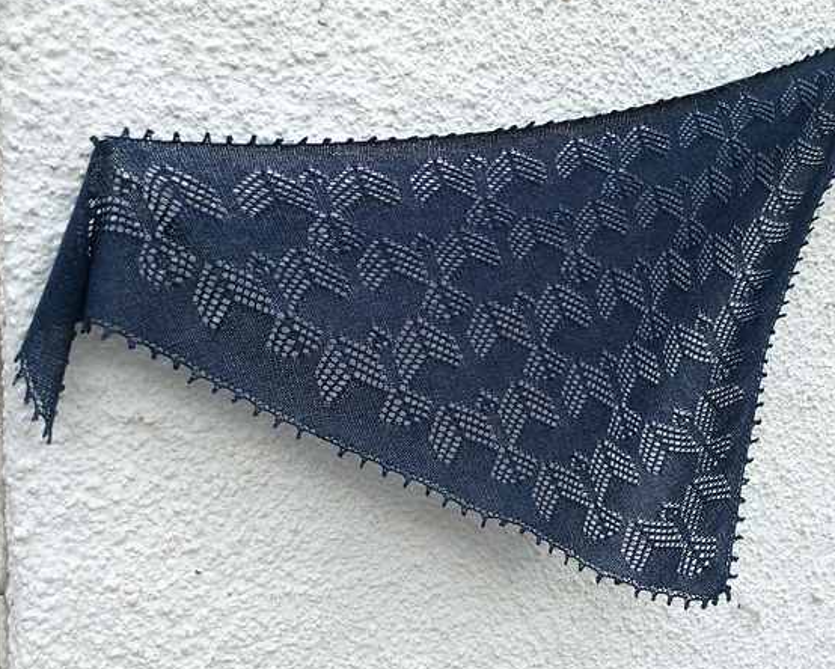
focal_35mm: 36
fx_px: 890
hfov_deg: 50.2
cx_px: 451
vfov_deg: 41.2
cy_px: 339
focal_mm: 3.3
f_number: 2.4
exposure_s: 1/615
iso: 32
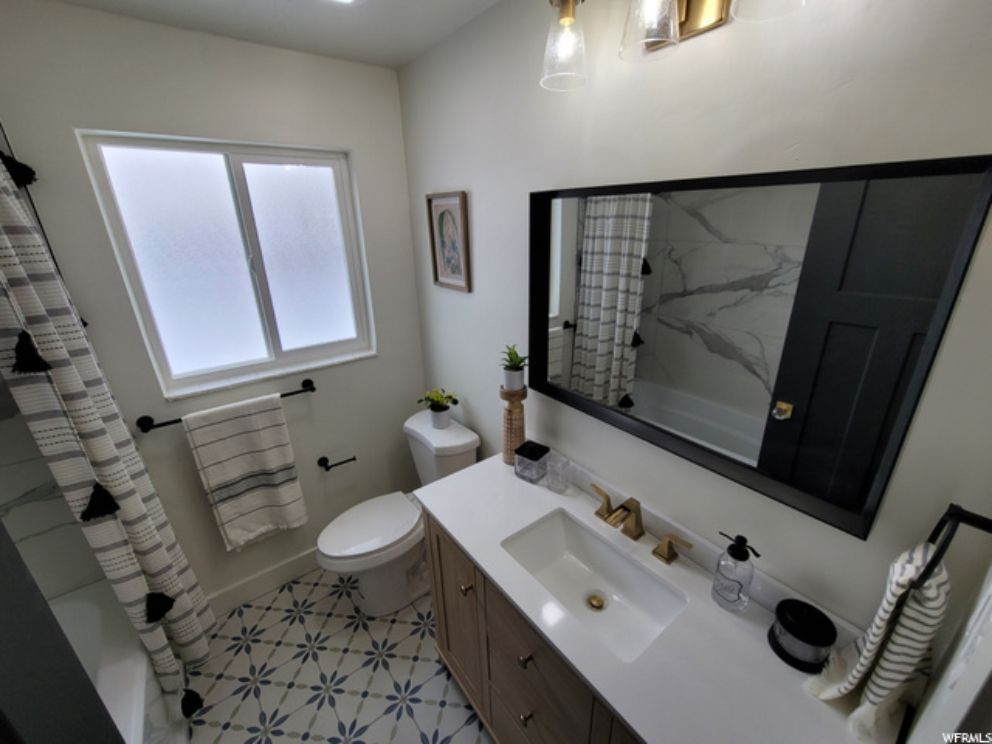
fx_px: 373
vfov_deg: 89.9
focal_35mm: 13
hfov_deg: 106.2
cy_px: 372
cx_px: 496
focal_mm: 2.2
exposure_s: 1/214
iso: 64
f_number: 2.2
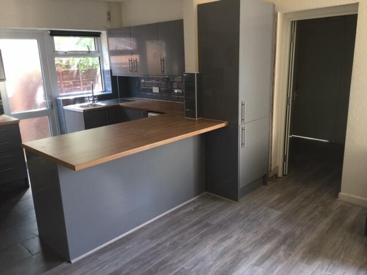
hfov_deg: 61.7
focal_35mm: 29
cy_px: 138
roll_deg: -0.4
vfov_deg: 48.2
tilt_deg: -12.0
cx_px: 184
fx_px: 307
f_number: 2.2
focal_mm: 4.15
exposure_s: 1/17
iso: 40
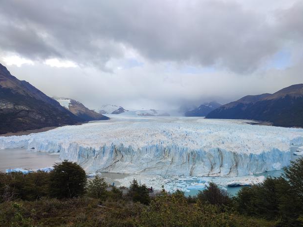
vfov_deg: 53.1
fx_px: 228
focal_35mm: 26
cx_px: 156
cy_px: 117
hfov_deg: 67.3
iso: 50
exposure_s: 1/276
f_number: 1.9
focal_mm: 6.04
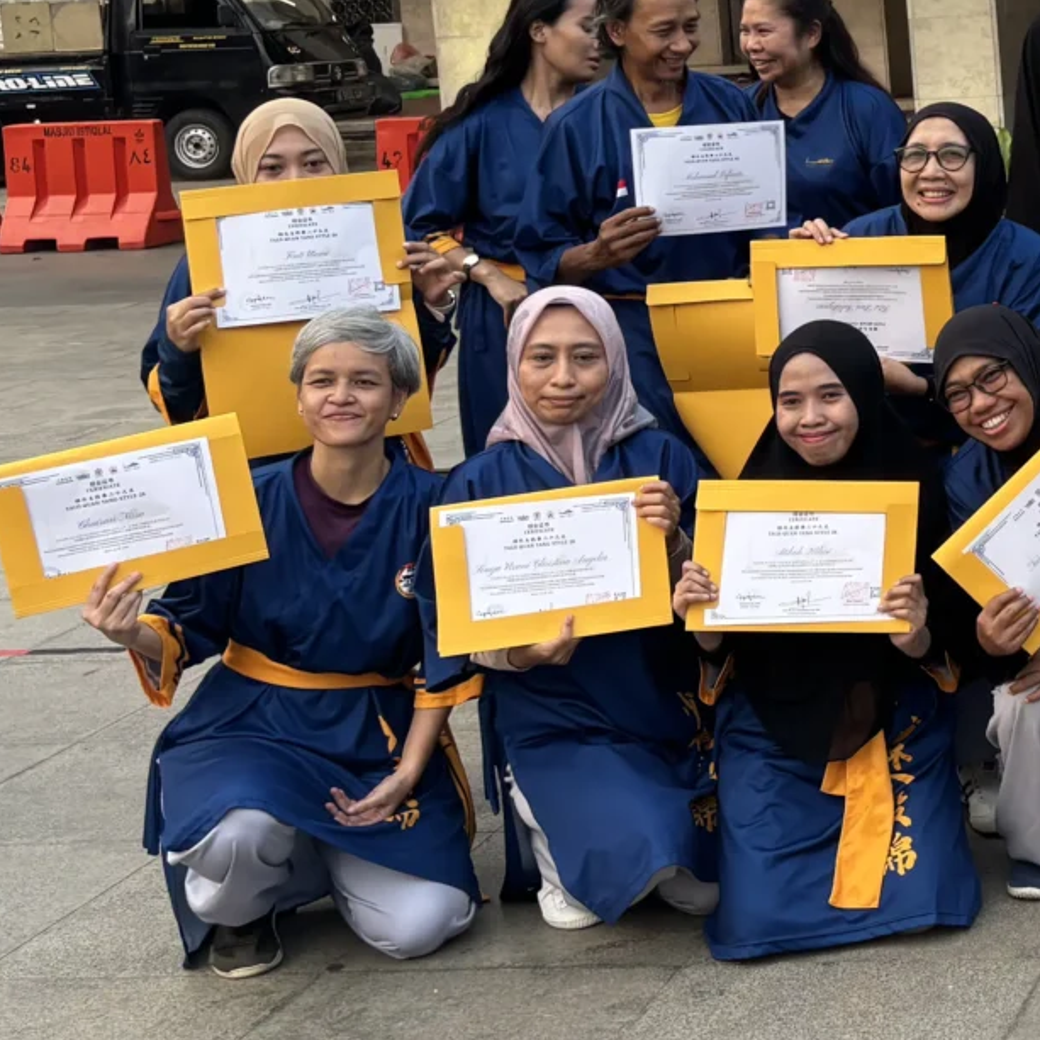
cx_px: 1420
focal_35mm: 72
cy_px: 161
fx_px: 2447
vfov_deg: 23.5
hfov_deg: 21.3
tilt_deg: -7.3
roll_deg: +2.9
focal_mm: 5.96
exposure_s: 1/121
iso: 40
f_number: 1.6
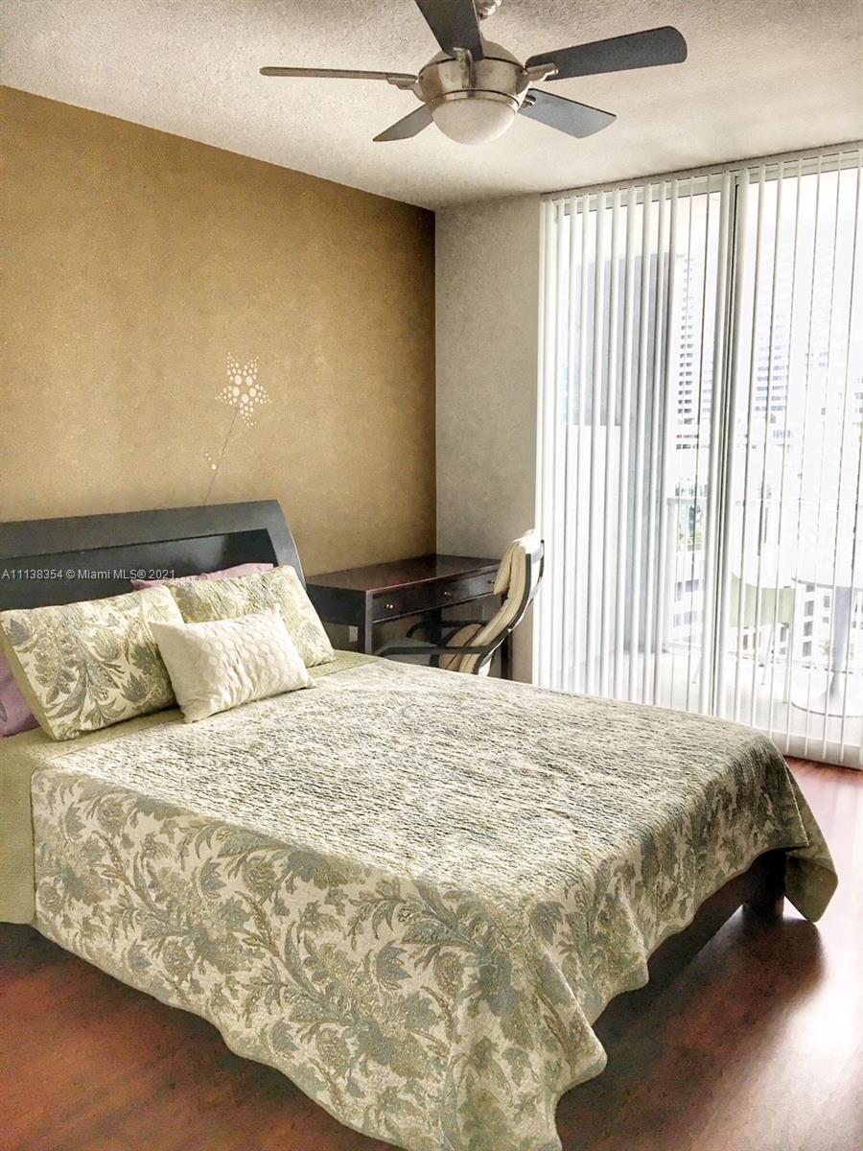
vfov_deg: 61.7
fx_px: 964
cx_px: 432
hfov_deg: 48.2
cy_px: 576
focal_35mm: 29
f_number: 2.2
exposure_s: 1/30
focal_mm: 4.15
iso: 25
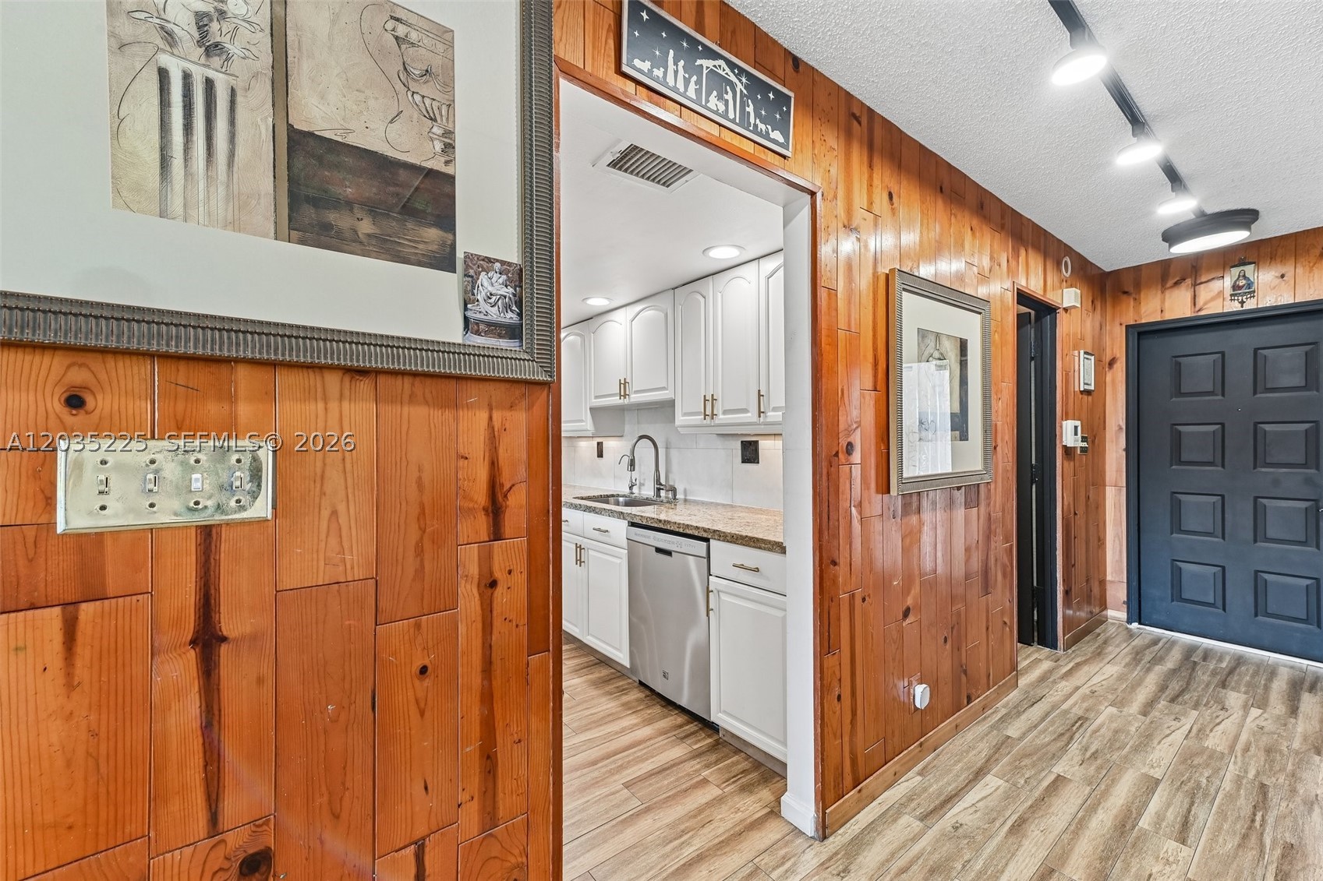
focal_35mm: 14
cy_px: 440
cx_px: 662
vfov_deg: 81.2
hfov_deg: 104.3
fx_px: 514
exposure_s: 1/6
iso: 320
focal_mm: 14
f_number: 9
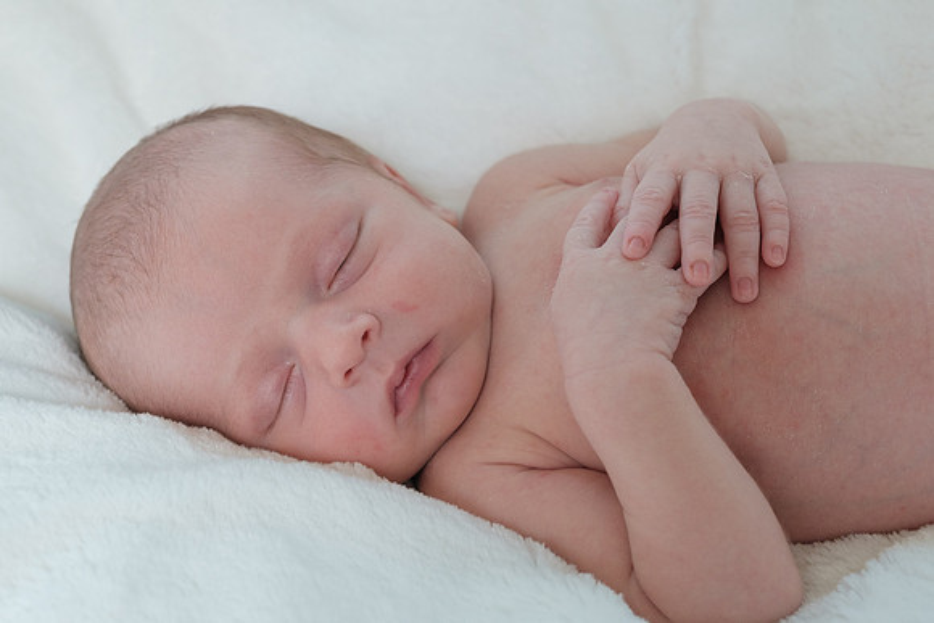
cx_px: 357
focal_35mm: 52
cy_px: 360
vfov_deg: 26.1
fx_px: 1343
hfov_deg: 38.1
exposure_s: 1/180
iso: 800
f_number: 4
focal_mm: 25.7
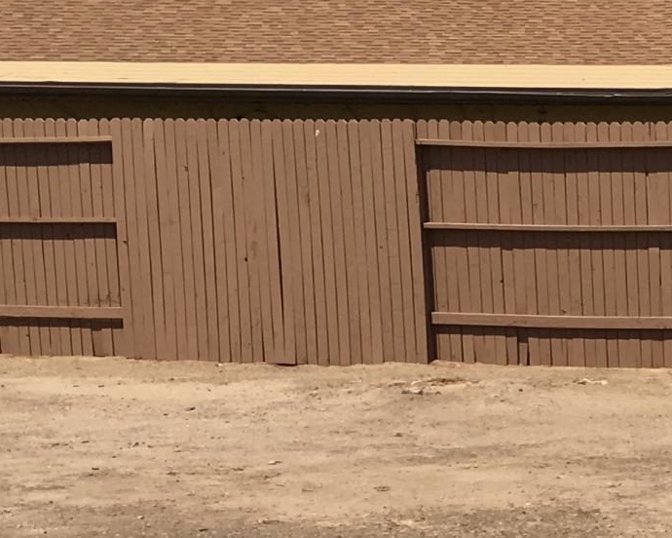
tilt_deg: -9.8
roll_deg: -0.4
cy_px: 620
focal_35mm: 123
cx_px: 1074
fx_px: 2446
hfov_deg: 14.4
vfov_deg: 12.3
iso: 25
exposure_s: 1/1972
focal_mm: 4.15
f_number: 2.2
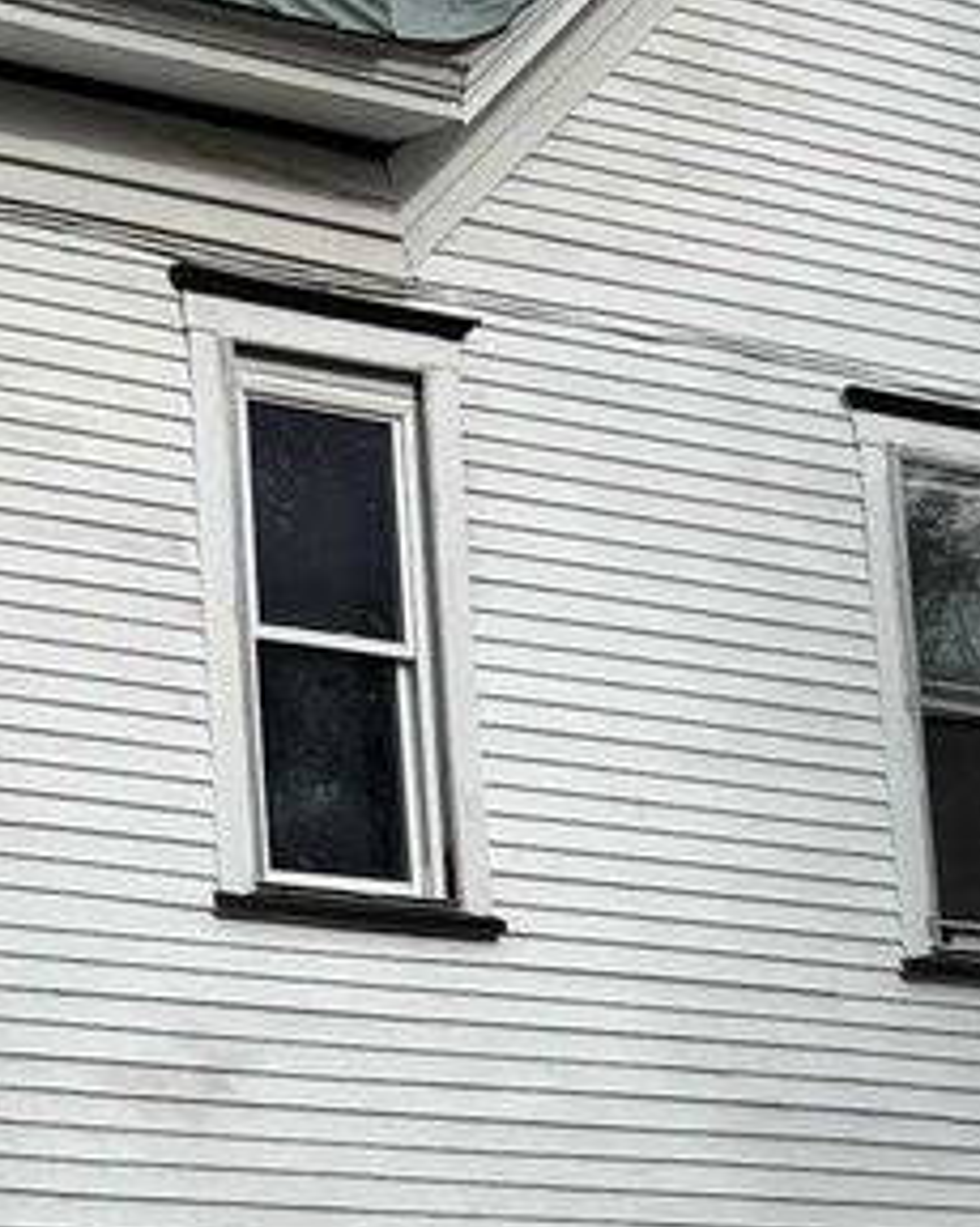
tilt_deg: +12.5
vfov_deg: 13.7
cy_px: 567
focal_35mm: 141
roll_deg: +0.3
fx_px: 5117
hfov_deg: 10.6
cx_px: -418
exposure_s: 1/3831
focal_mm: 5.96
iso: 50
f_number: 1.6
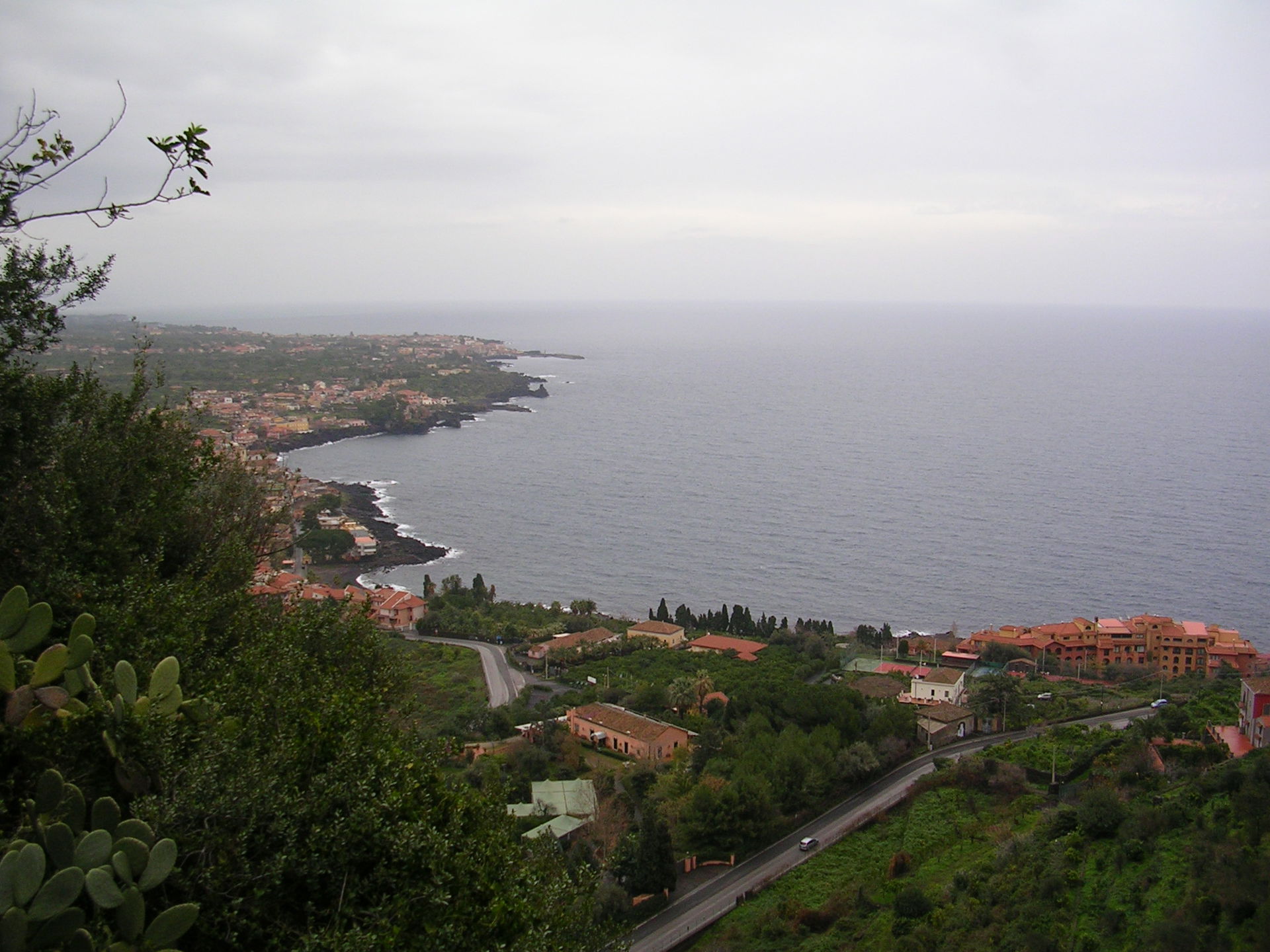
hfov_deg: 49.0
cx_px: 635
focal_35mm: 38
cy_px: 476
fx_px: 1394
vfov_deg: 37.7
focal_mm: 5.8
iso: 50
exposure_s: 1/322
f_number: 2.8
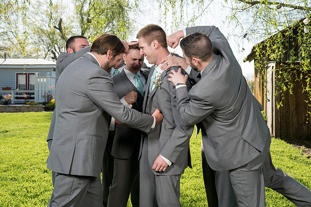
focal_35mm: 48
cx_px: 159
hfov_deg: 41.2
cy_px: 90
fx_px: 413
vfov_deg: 28.1
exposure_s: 1/200
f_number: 5.6
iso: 100
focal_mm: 42
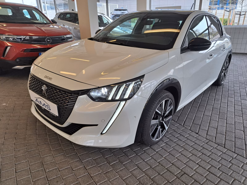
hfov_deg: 71.6
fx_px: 171
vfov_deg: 56.8
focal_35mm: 24
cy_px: 92
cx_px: 124
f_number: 1.8
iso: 50
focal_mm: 5.23
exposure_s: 1/50
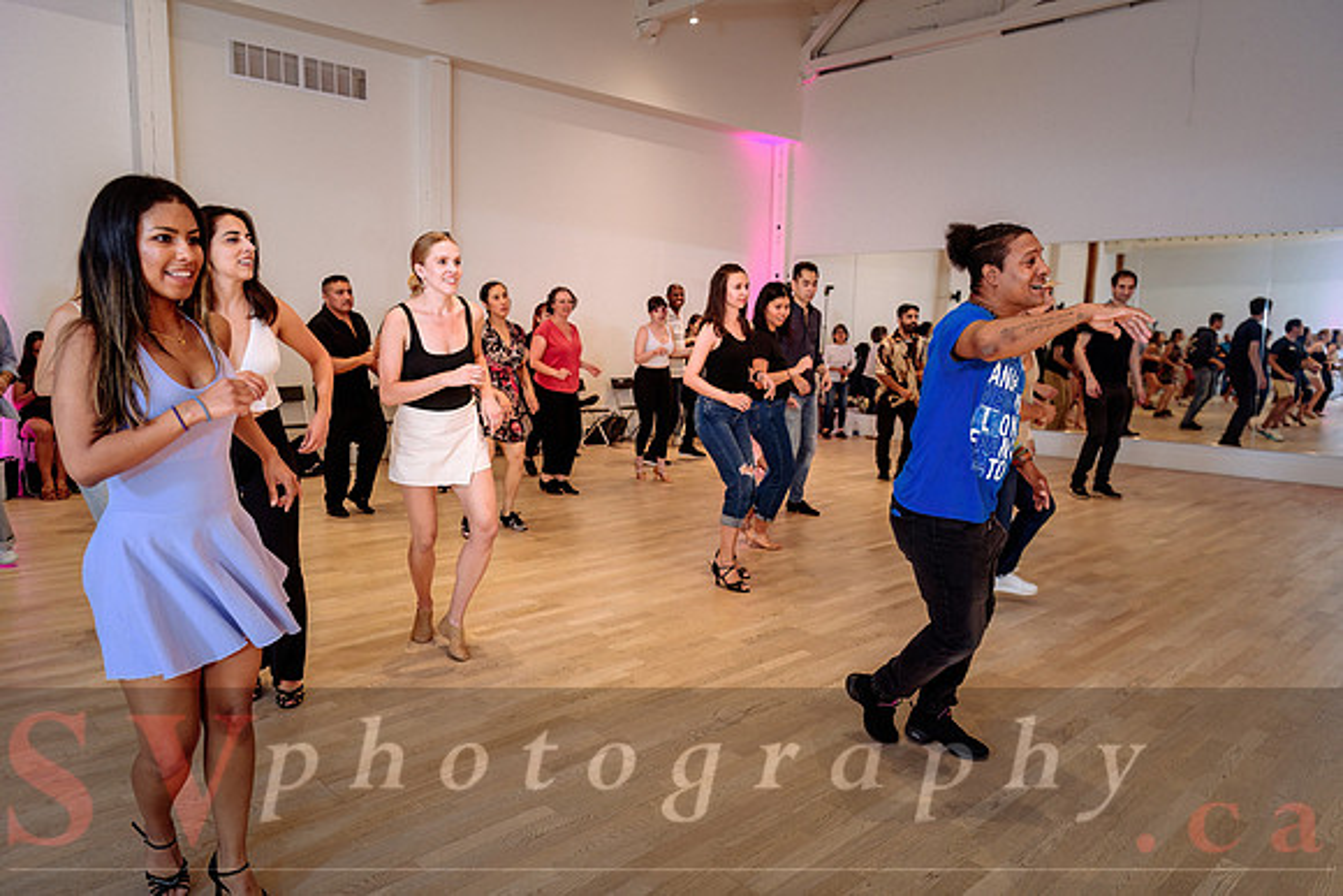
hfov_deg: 73.7
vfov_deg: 53.2
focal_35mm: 24
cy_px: 448
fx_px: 896
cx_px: 672
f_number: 2.8
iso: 1600
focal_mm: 24
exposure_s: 1/200
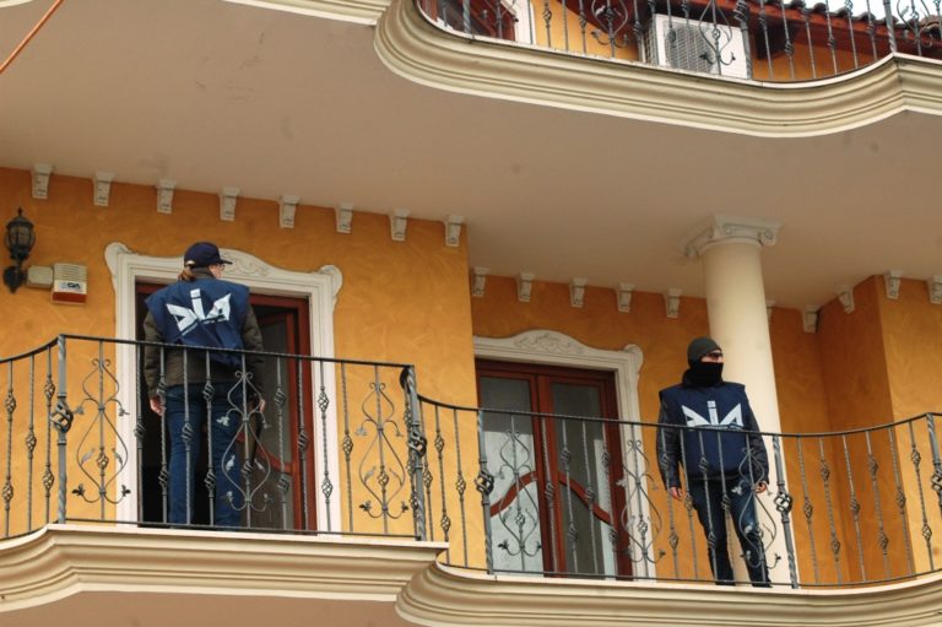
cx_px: 471
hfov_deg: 24.6
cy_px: 314
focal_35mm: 82
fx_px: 2157
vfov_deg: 16.5
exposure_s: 1/320
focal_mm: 55
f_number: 9
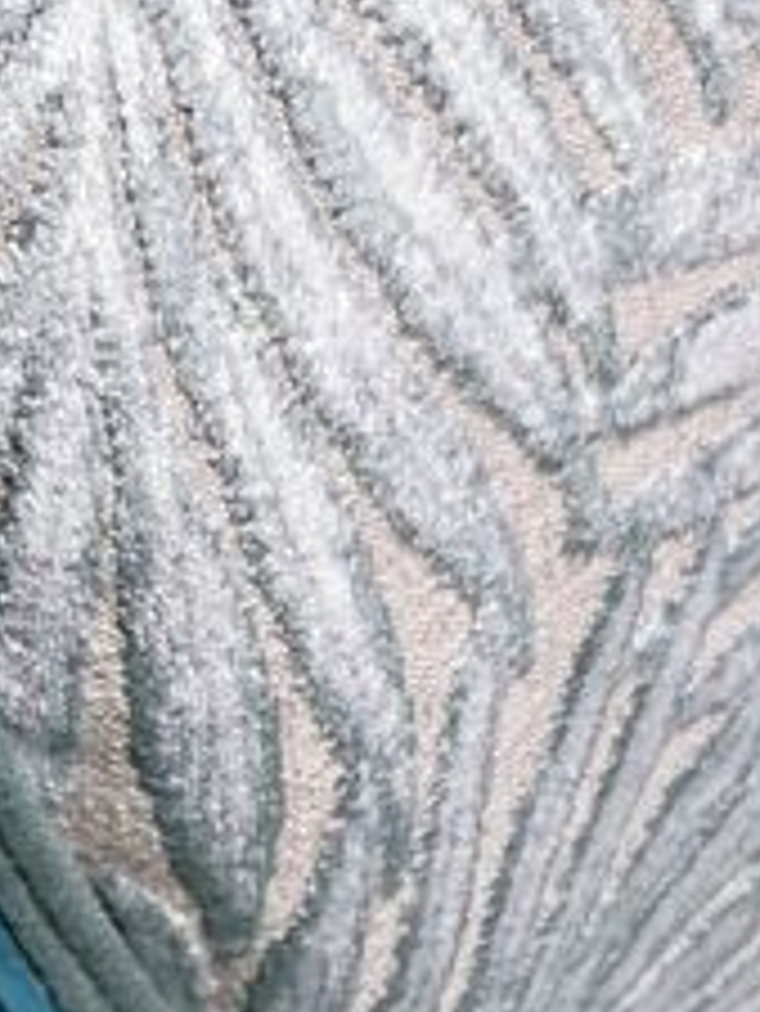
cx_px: 441
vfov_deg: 14.1
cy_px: 1273
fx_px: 3948
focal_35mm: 135
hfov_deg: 11.0
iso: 50
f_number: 1.8
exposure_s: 1/4255
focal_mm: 5.58
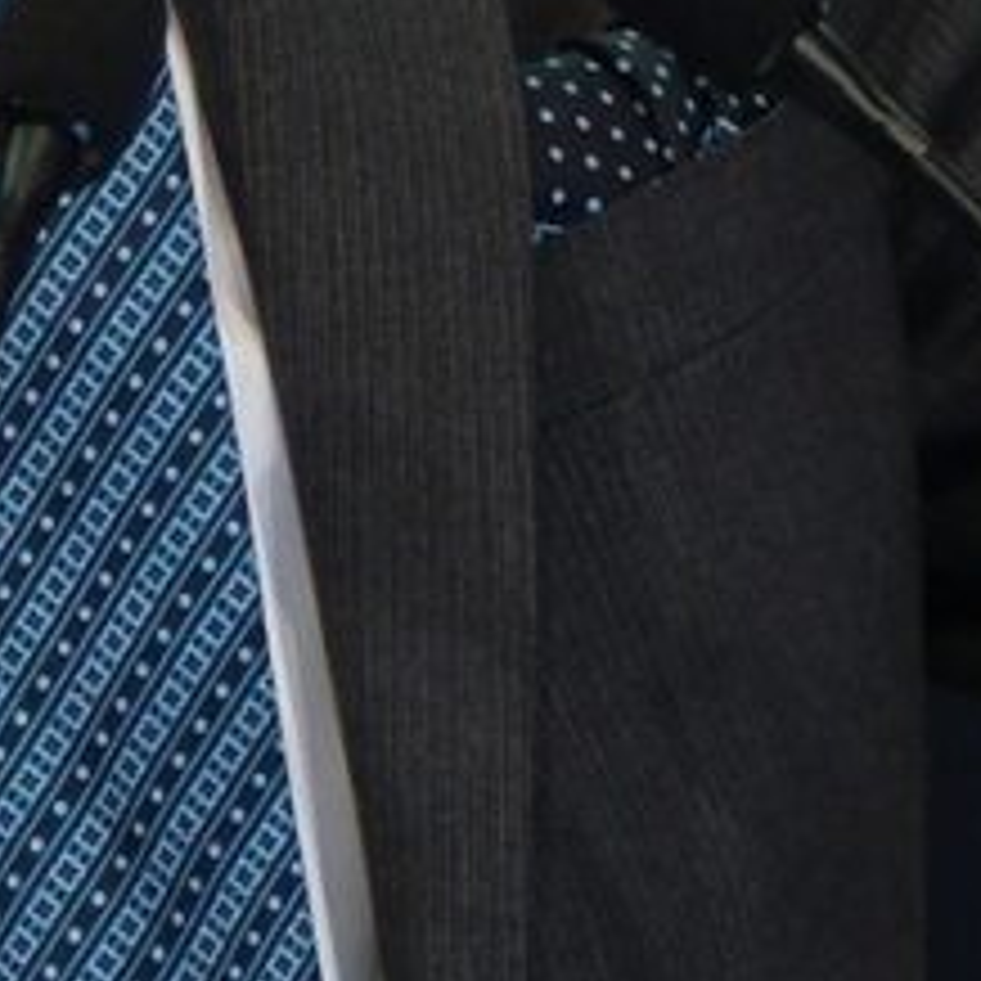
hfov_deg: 4.9
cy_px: 295
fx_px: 11510
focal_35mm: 359
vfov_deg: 4.9
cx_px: 608
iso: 1250
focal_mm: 24.2
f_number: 2.8
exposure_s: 1/125
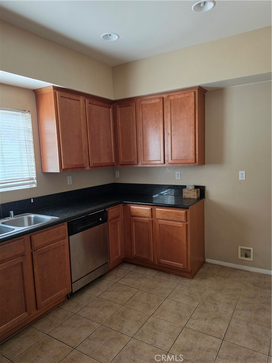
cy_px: 182
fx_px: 241
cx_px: 136
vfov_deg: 73.9
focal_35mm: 23
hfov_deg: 58.9
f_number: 1.4
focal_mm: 6.5
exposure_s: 1/120
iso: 400
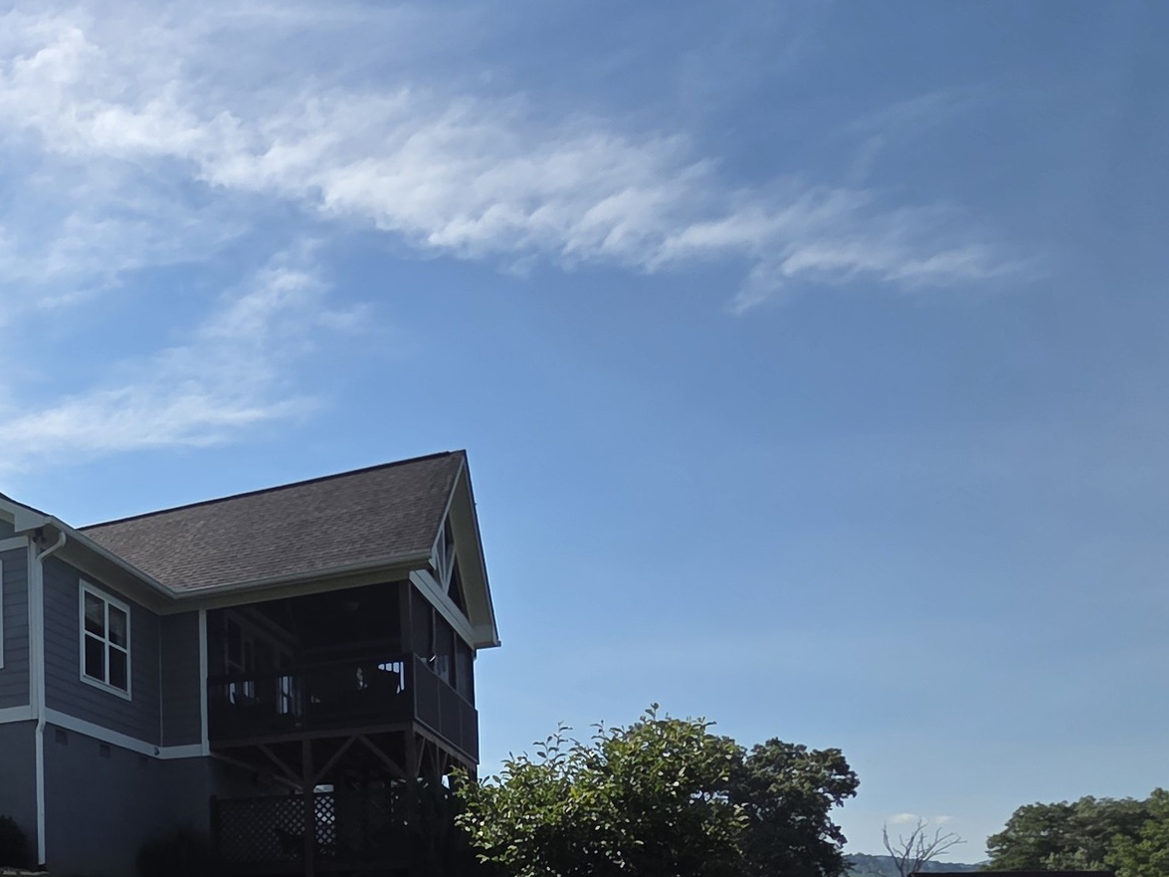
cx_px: -13
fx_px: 1148
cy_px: 882
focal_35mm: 34
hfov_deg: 45.2
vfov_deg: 37.3
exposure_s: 1/3512
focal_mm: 2.2
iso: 50
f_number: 2.2
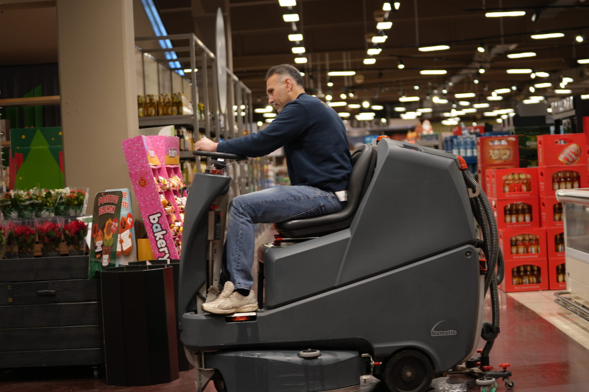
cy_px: 181
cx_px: 313
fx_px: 1243
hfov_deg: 26.6
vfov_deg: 17.9
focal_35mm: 76
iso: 200
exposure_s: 1/100
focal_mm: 70
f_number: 2.8
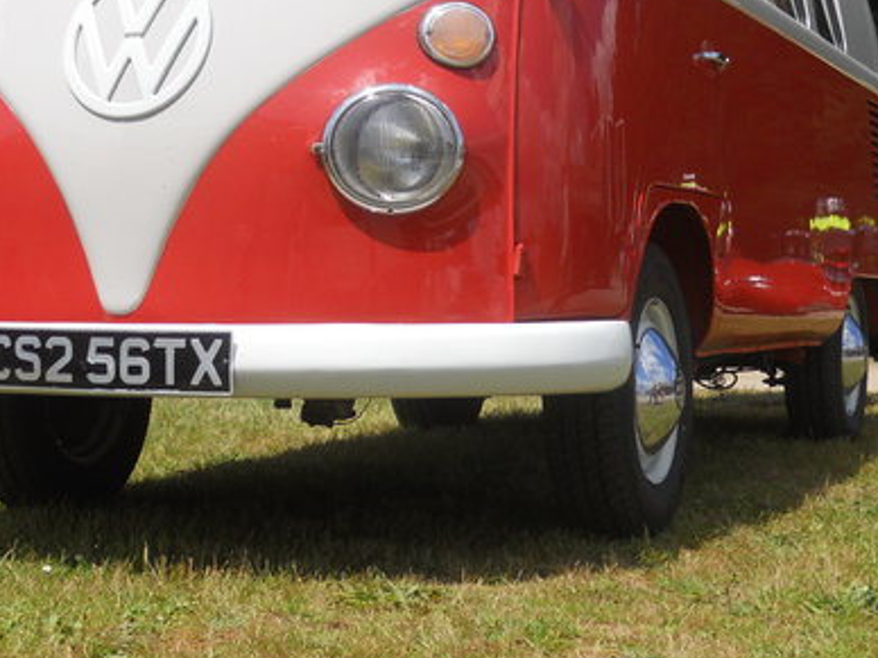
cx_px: 428
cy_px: 107
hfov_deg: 26.3
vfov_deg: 19.6
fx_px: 1877
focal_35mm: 74
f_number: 6.4
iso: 80
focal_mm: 7.3
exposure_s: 1/320
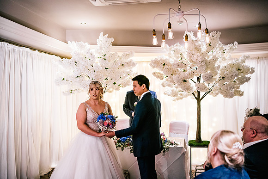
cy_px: 90
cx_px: 134
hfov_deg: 54.4
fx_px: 261
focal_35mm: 35
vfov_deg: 37.9
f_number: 1.4
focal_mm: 35
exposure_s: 1/250
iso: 2000
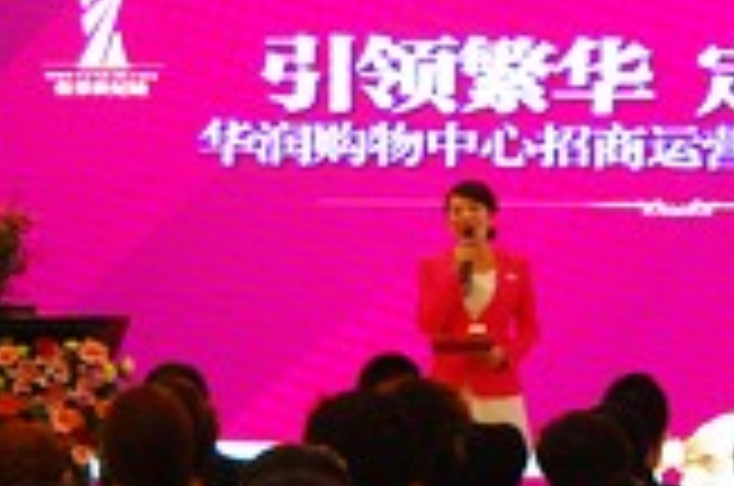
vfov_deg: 8.8
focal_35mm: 156
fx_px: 3174
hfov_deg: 13.1
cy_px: 335
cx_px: 671
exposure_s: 1/50
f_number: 4.5
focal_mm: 34
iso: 400
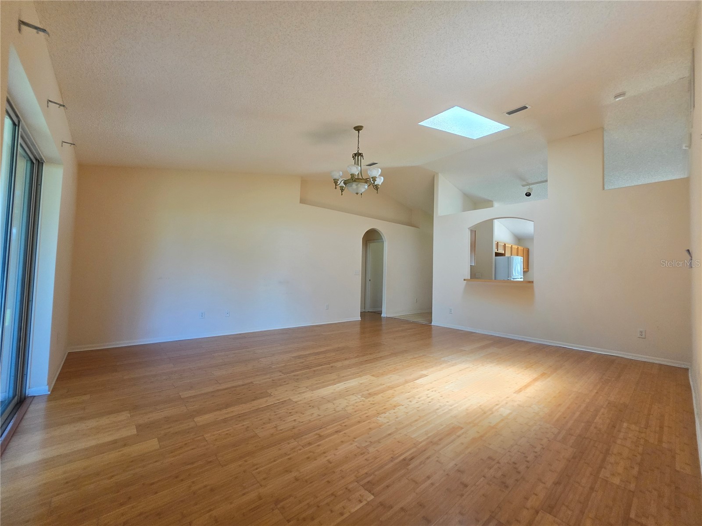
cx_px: 351
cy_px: 263
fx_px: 264
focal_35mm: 13
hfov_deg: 106.2
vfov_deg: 89.9
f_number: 1.9
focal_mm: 2.2
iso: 125
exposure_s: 1/120
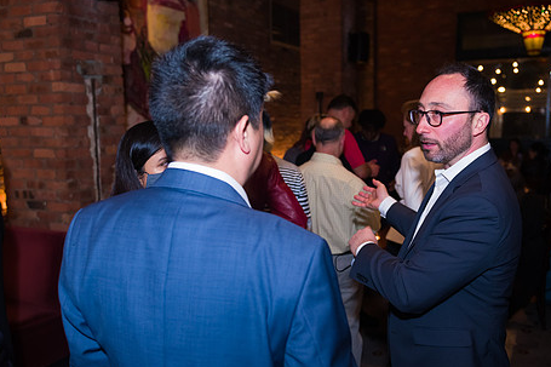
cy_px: 200
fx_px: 566
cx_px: 297
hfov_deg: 51.9
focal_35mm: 37
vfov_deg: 35.9
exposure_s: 1/125
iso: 1000
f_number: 3.2
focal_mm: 29
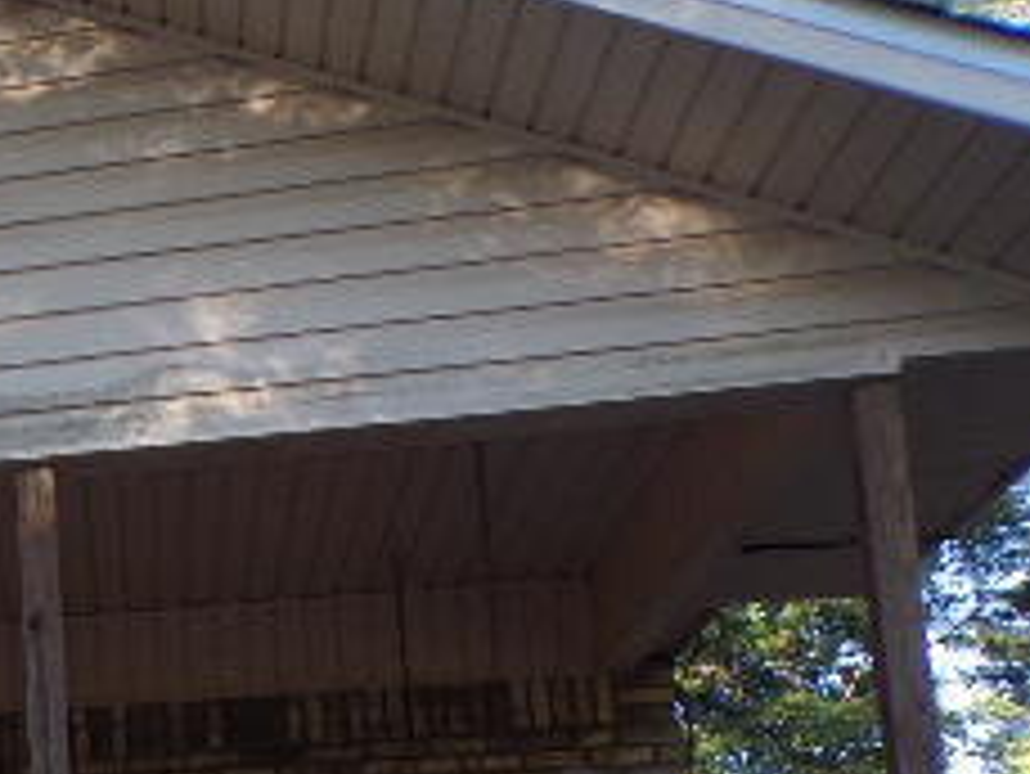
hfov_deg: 24.8
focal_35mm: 67
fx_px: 1995
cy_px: 846
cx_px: -337
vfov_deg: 20.9
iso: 80
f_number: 4.3
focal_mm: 4.3
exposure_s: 1/42
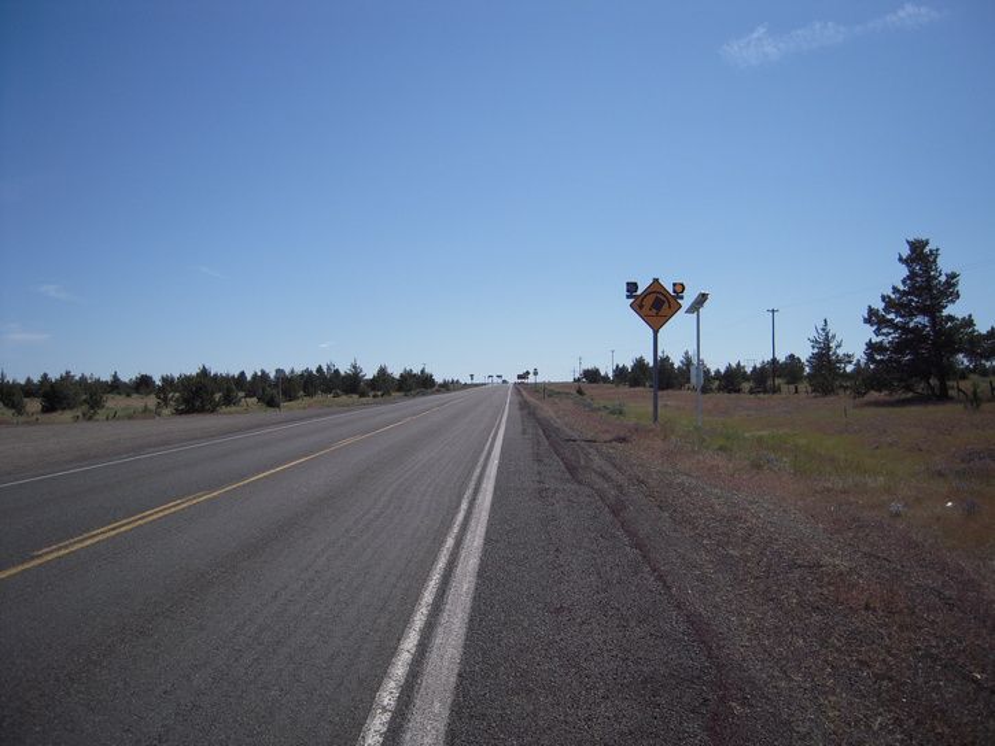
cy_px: 373
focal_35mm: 28
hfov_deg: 63.4
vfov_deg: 49.8
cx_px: 498
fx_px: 805
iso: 100
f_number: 5.4
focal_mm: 5
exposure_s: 1/640
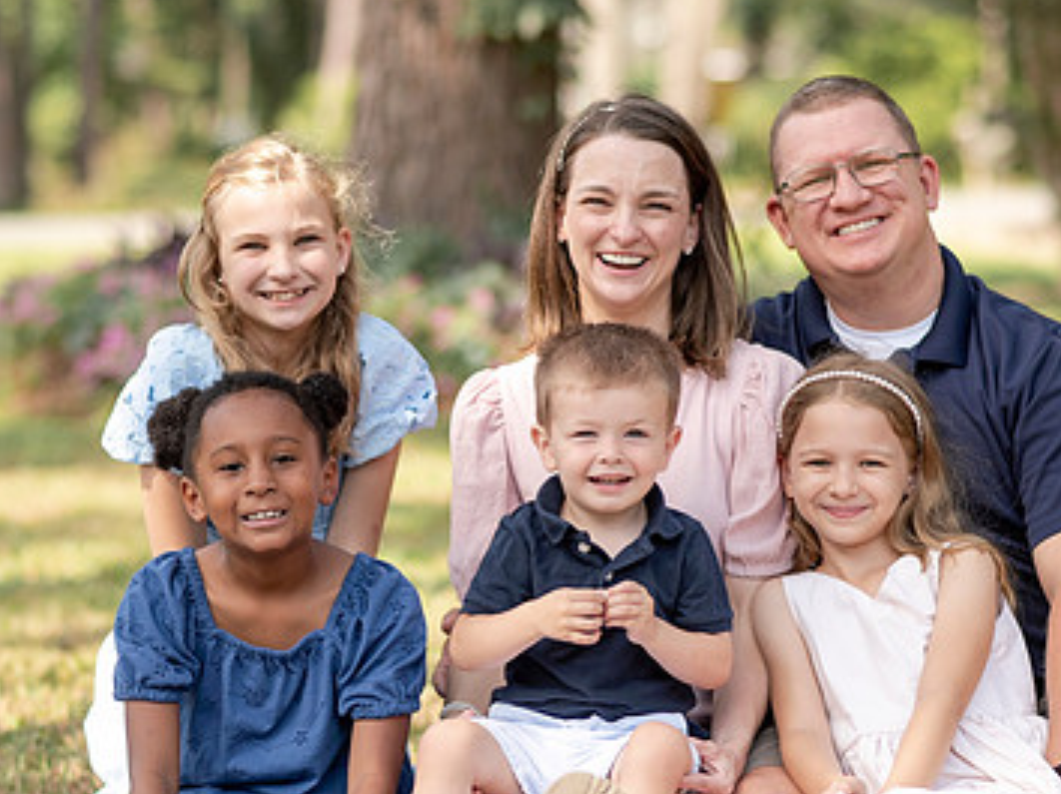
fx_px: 4411
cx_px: 644
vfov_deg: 10.3
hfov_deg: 13.7
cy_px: 423
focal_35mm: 144
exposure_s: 1/2500
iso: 320
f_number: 2.2
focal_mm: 85
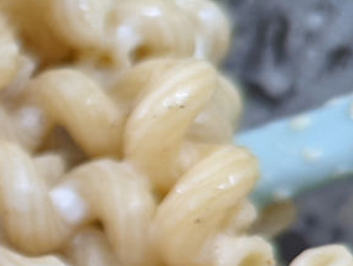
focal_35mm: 101
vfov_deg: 14.3
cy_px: 315
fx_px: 1032
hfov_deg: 16.2
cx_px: -290
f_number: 1.85
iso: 208
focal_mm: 6.81
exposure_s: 1/121
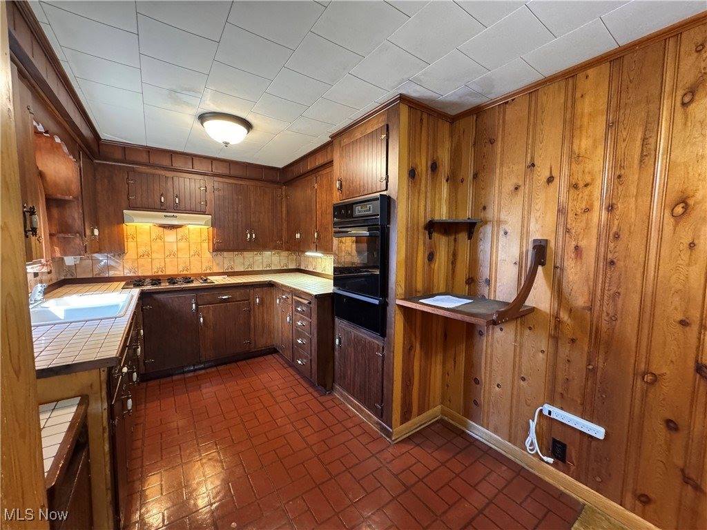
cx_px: 354
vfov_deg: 85.7
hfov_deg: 102.1
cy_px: 265
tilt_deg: -3.9
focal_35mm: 14
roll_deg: -0.2
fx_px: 286
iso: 800
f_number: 2.2
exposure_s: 1/60
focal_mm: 2.22
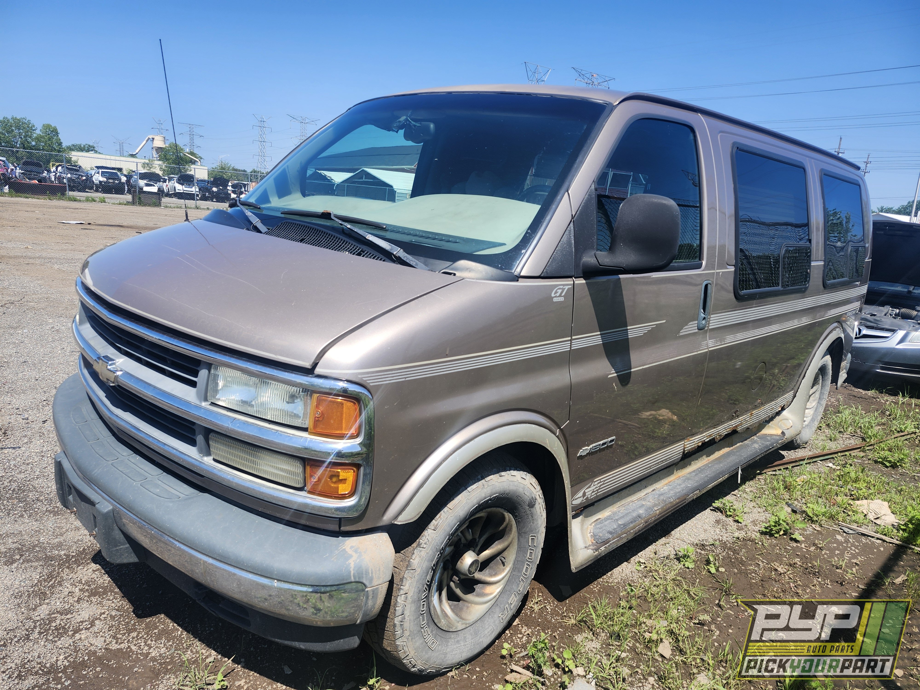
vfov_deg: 58.9
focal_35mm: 23
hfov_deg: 73.9
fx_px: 611
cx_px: 460
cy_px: 345
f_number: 1.8
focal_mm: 5.54
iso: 25
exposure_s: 1/1008
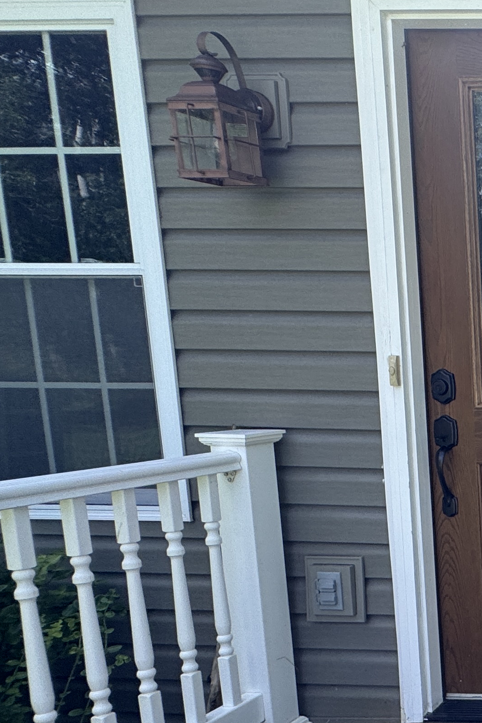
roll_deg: -1.1
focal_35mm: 37
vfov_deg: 51.2
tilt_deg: -9.3
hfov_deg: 22.7
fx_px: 743
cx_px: 843
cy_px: 463
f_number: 2.2
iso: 40
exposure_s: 1/505
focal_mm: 2.22
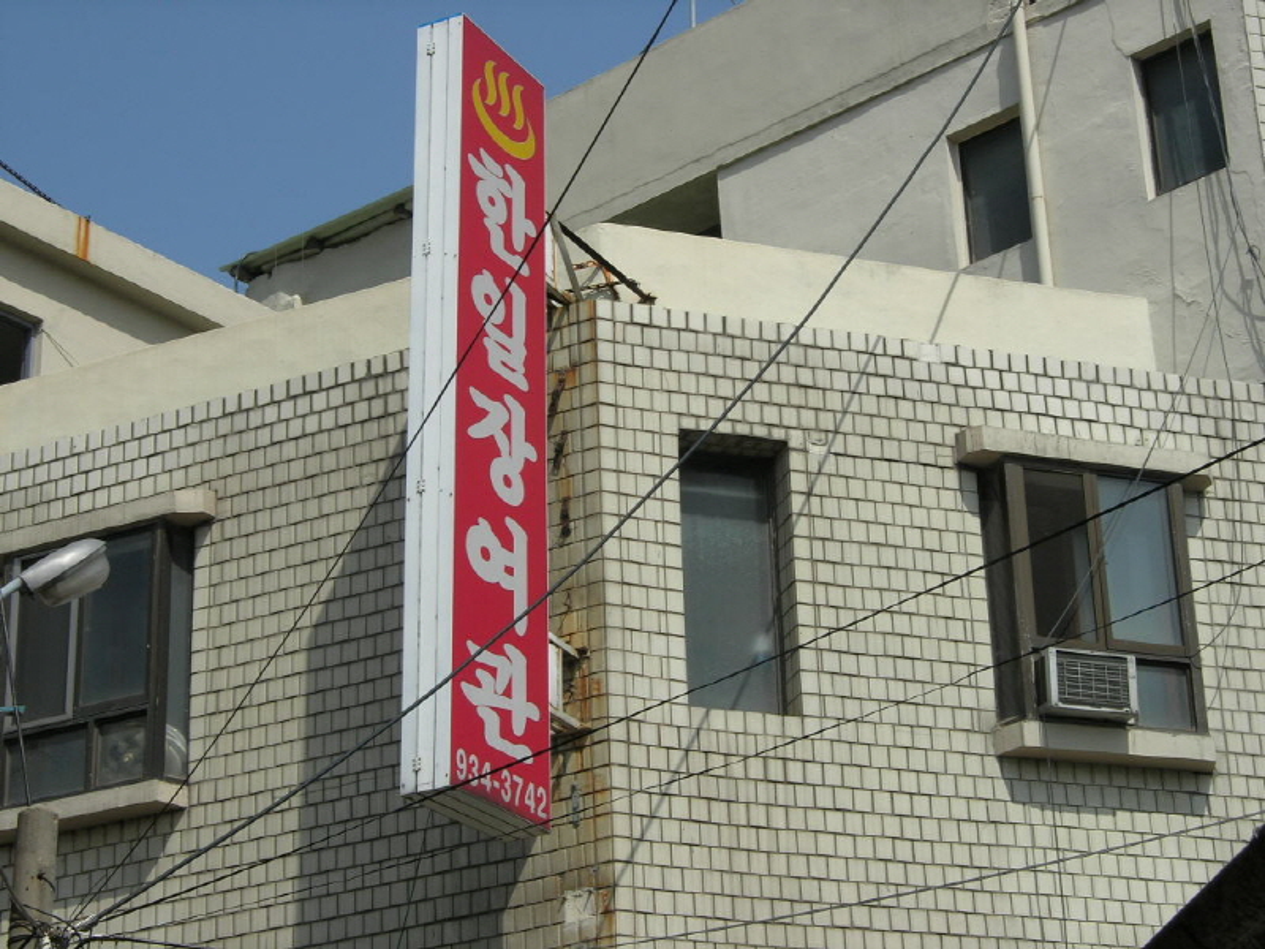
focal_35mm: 92
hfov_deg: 21.3
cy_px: 474
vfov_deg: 16.1
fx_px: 3362
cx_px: 632
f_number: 7.3
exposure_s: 1/381
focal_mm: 19.1
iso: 64
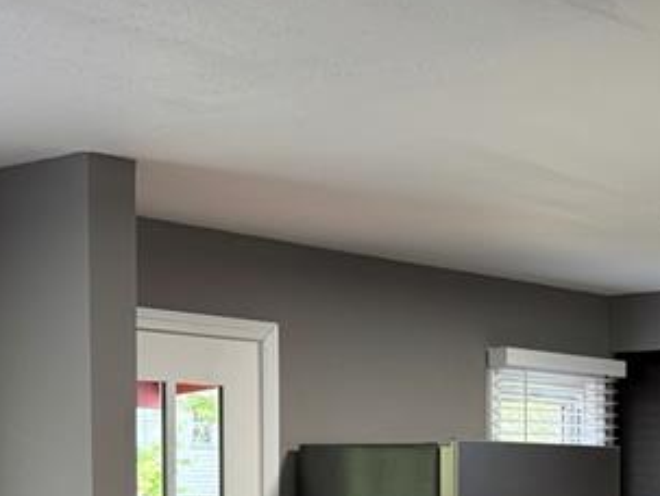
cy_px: 529
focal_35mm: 81
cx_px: 675
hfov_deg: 23.0
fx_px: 1546
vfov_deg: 17.7
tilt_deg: -2.4
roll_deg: -0.8
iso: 250
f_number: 1.78
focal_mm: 6.76
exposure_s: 1/60
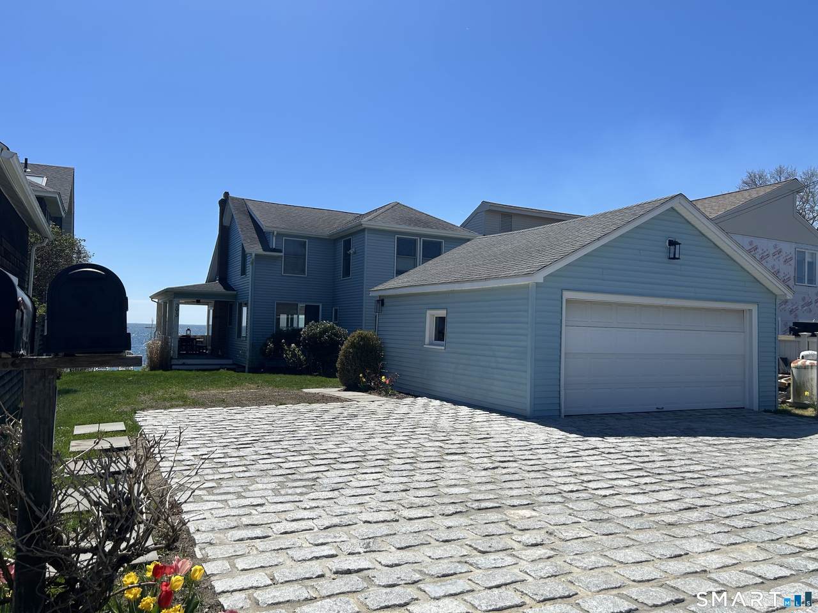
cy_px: 306
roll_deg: -1.2
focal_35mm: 26
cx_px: 409
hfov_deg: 67.3
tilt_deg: +2.5
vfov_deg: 53.1
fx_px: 614
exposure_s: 1/6579
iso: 50
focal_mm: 5.7
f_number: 1.5
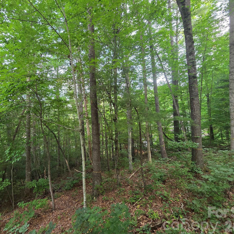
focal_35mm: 16
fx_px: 122
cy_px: 115
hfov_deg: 86.5
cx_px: 96
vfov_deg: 87.4
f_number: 2.2
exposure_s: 1/120
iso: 250
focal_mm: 2.2
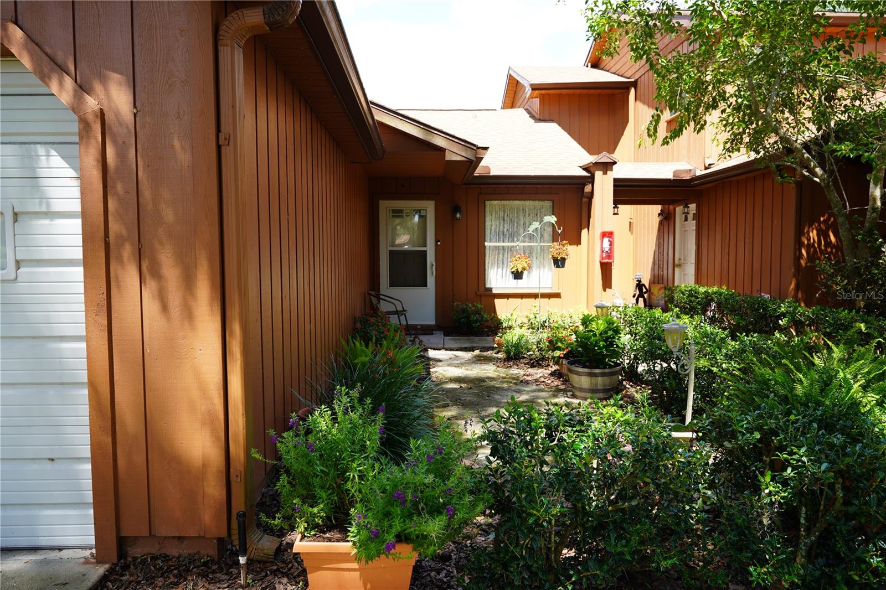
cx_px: 443
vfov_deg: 53.1
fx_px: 591
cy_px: 295
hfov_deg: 73.8
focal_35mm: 24
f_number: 5.6
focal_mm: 24
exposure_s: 1/80
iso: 100
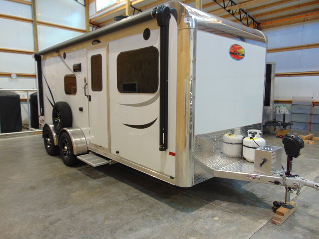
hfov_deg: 69.4
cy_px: 120
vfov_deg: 54.9
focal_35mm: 25
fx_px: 230
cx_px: 160
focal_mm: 4.5
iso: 160
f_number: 3
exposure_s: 1/30
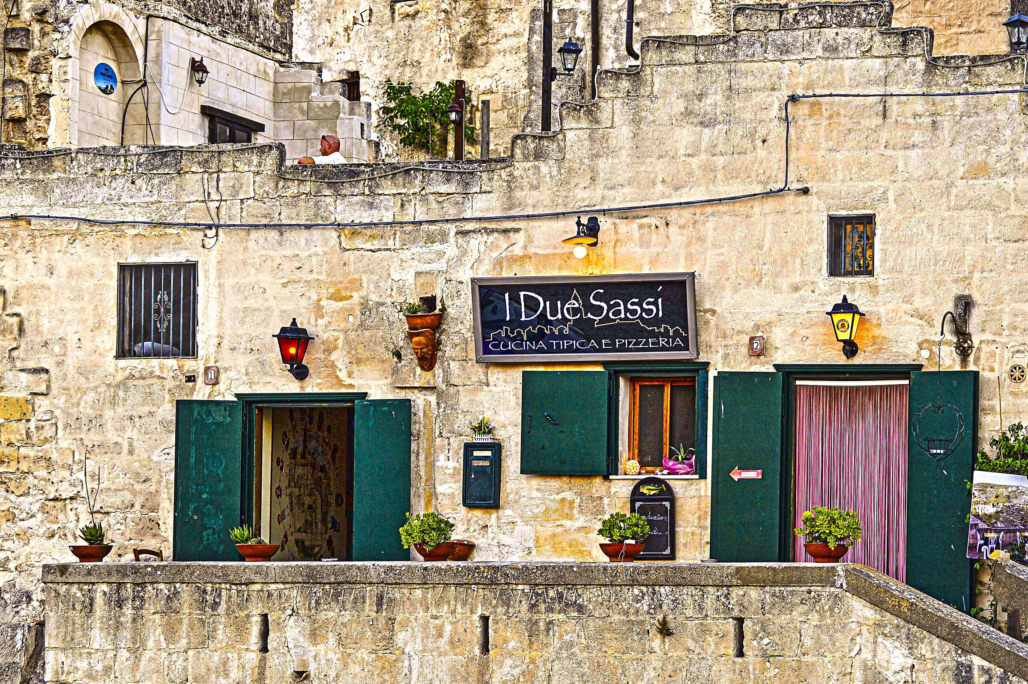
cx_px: 514
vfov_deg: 12.4
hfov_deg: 18.6
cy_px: 342
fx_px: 3139
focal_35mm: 110
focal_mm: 110
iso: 800
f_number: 4.5
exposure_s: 1/400
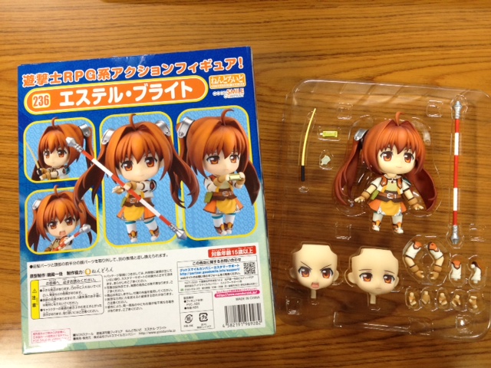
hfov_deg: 52.6
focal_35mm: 35
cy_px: 184
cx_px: 246
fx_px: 496
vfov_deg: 40.7
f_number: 2.4
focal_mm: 4.28
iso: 125
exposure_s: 1/20
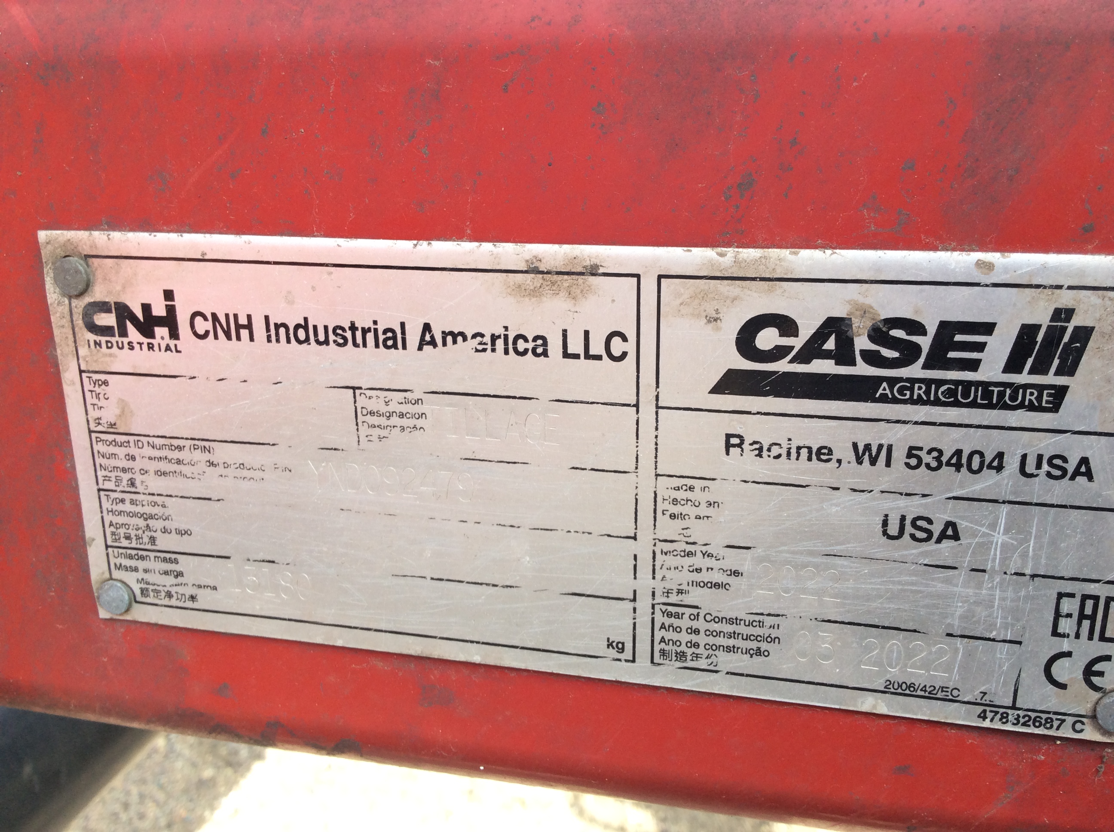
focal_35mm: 32
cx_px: 557
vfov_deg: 44.1
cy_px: 416
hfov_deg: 56.9
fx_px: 1028
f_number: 2.4
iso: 32
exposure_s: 1/201
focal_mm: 3.3
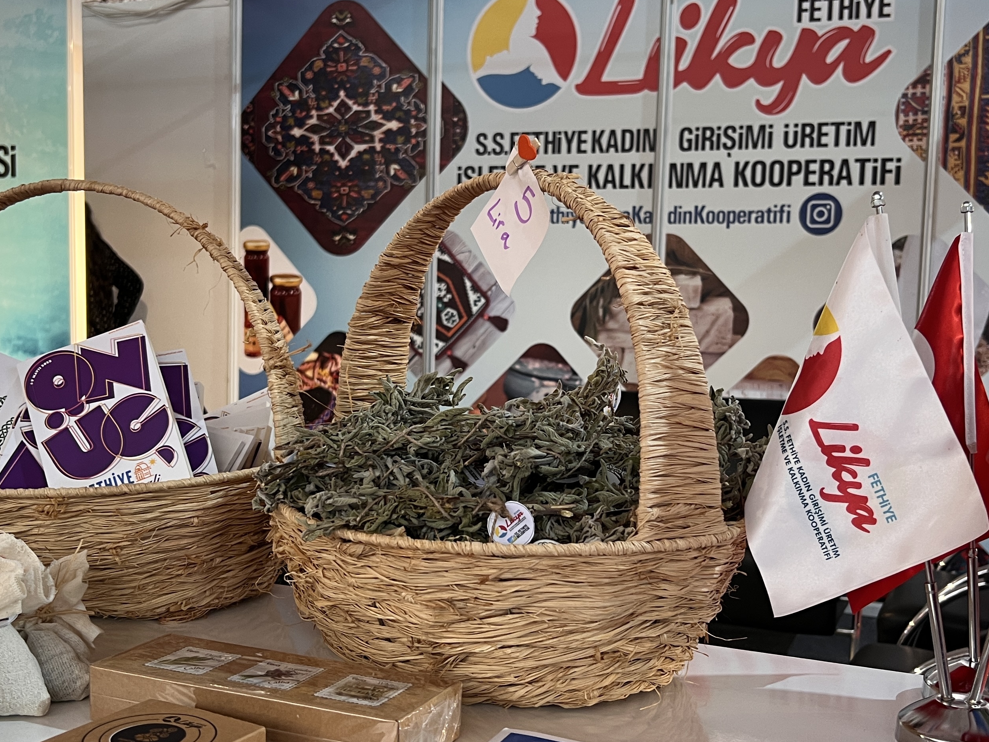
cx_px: 500
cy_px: 410
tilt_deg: -5.5
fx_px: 1200
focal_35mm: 42
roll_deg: -2.2
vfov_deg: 34.3
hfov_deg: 44.8
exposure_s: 1/50
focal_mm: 5.7
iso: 80
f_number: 1.5
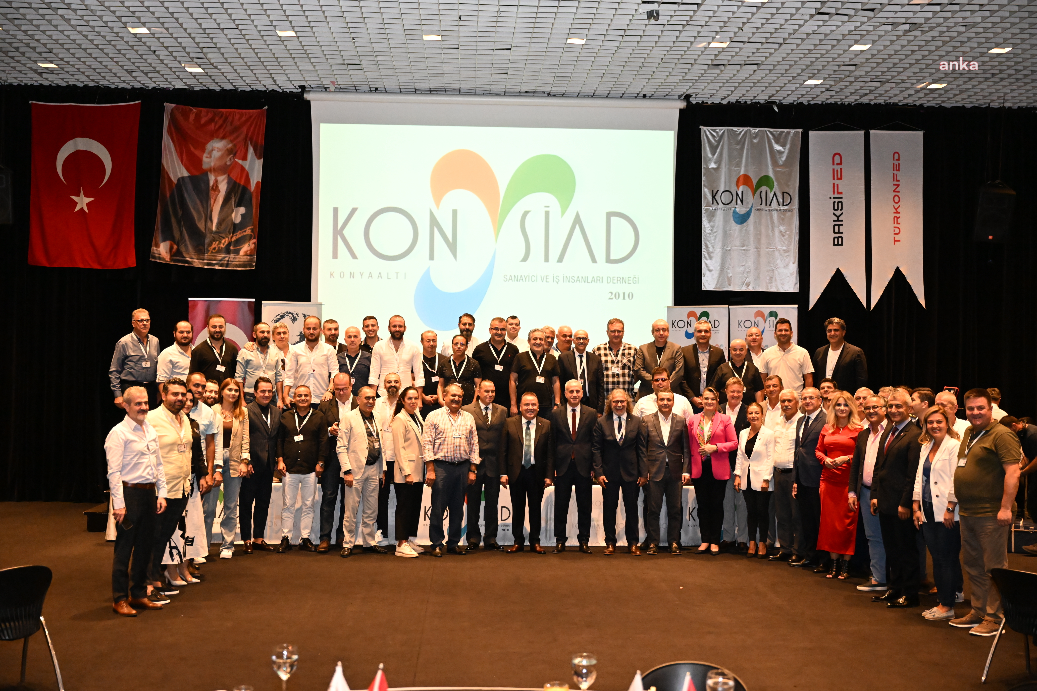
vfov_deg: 33.4
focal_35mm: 40
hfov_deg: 48.5
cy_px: 346
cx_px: 518
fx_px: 1152
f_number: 2.8
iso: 8000
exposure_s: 1/250
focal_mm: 40
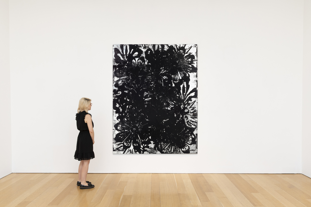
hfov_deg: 60.3
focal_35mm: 31
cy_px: 104
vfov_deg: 42.3
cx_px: 156
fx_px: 268
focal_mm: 31
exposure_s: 1/160
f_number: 8
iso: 800
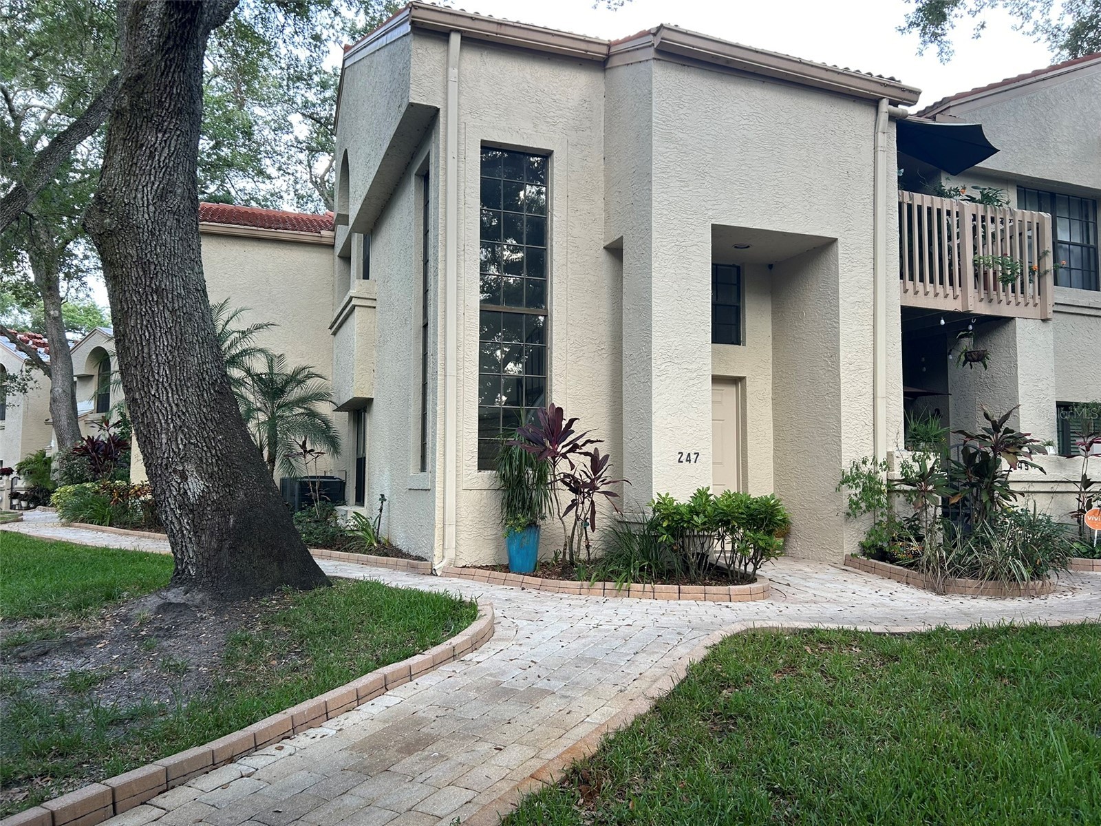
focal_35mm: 26
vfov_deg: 53.1
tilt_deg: +3.6
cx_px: 550
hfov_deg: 67.3
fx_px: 827
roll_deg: -0.6
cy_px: 413
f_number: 1.5
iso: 40
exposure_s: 1/175
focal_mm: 5.7
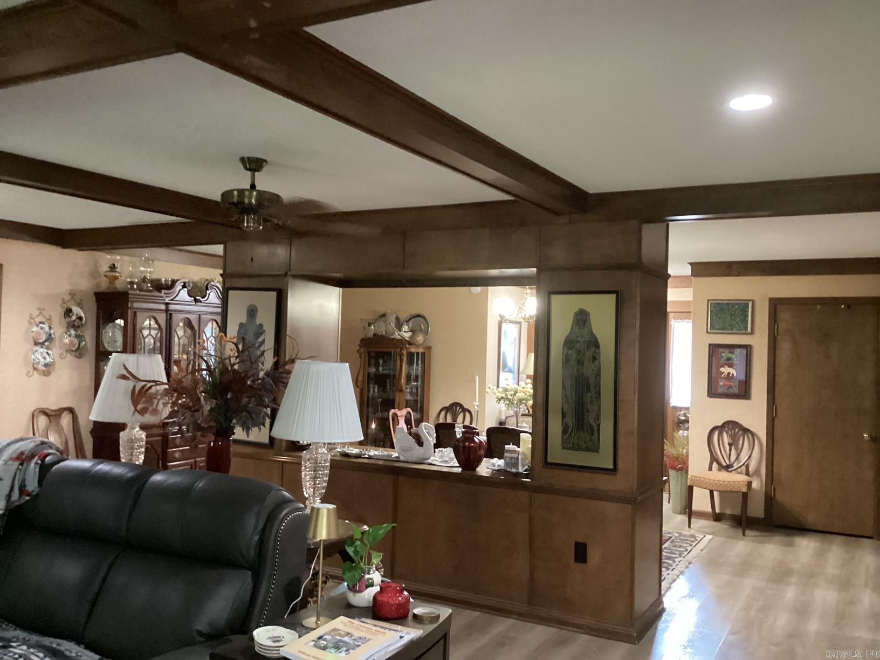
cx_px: 440
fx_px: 788
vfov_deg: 45.4
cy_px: 330
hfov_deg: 58.4
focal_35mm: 31
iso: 640
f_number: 2.4
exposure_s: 1/24
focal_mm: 3.3
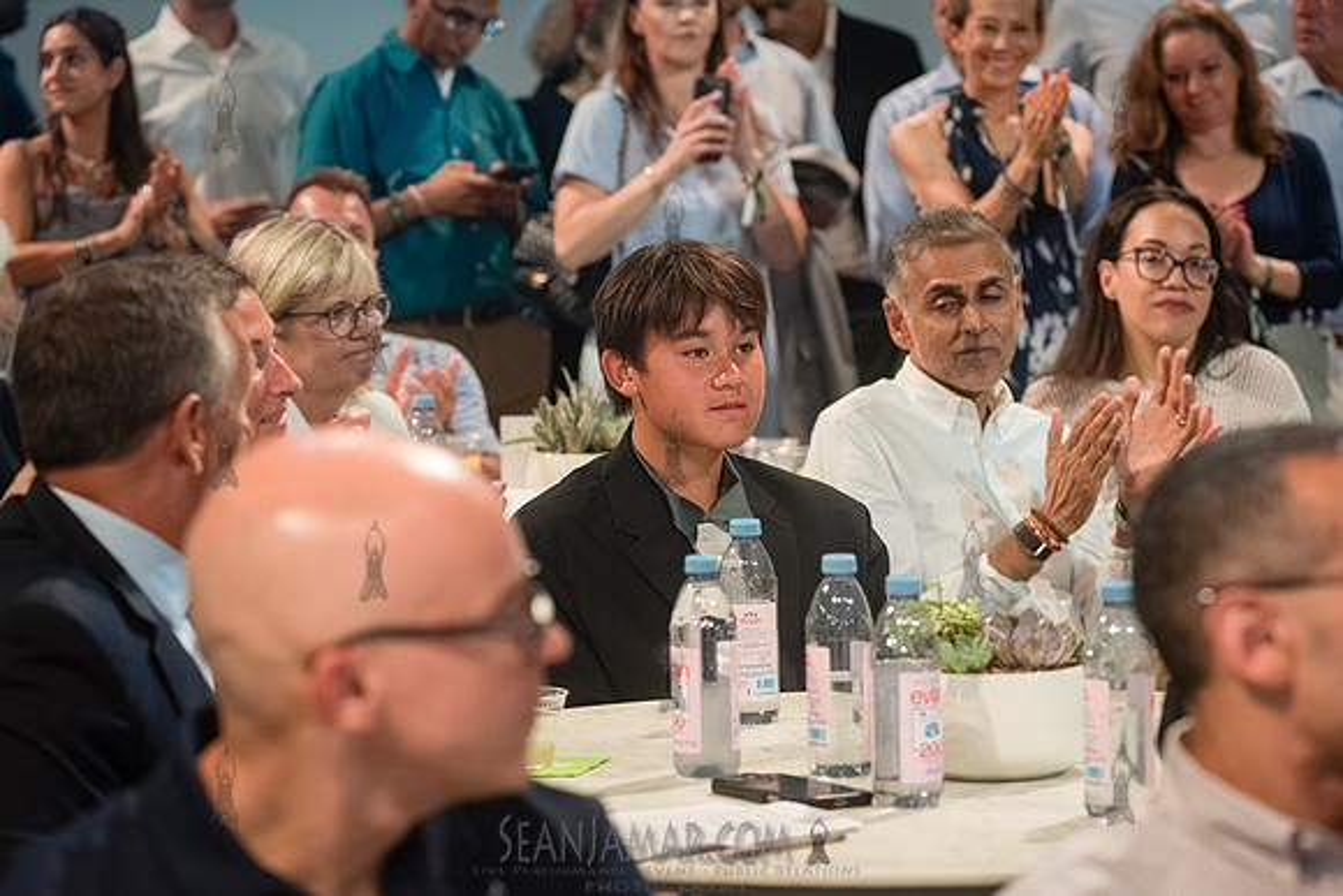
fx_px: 4664
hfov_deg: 16.4
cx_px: 672
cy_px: 448
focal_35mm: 125
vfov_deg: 11.0
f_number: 4.5
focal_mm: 125
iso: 6400
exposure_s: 1/250
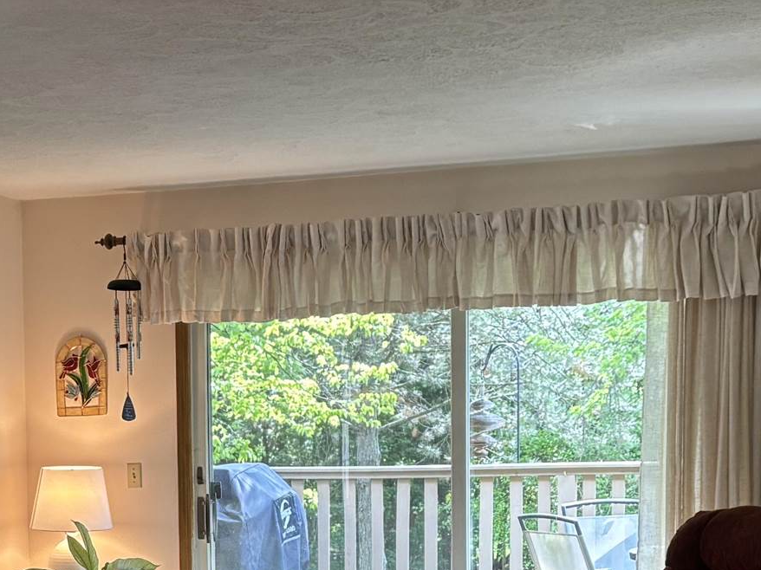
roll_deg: +1.8
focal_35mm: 91
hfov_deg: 20.9
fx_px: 2000
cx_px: 26
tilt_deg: -5.5
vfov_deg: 15.8
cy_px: 637
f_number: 1.6
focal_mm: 5.96
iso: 125
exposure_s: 1/60
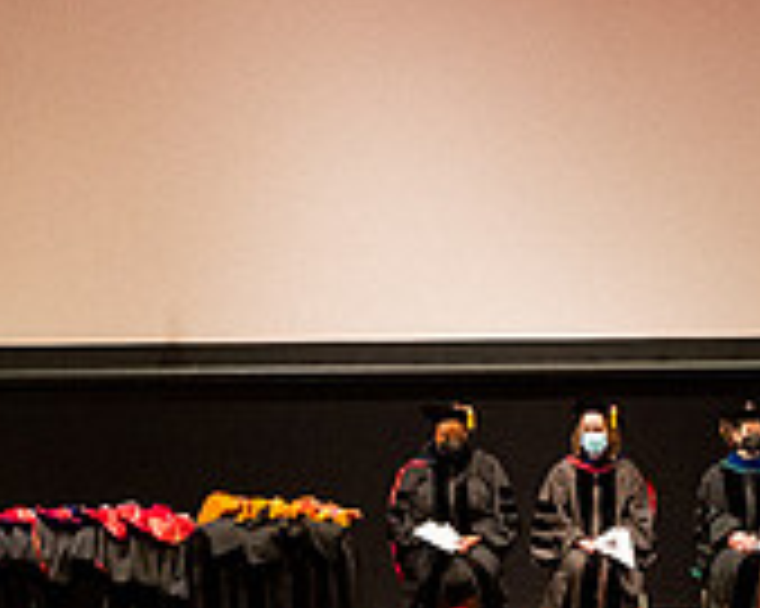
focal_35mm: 226
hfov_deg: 8.5
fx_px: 5080
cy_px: -2
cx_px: 517
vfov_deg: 6.8
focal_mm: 45
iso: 2500
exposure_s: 1/160
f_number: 4.5
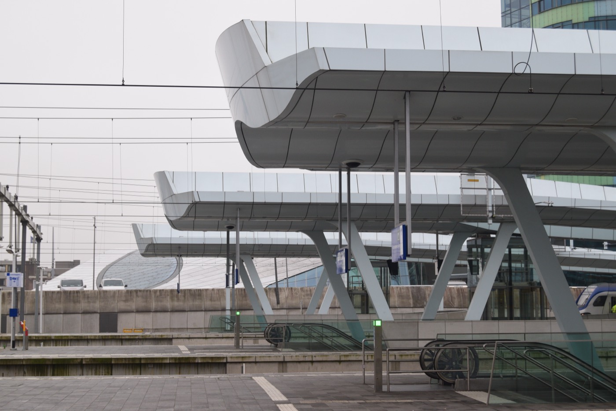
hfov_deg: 35.1
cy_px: 206
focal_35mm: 57
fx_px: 975
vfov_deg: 23.8
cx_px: 308
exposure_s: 1/100
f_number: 9
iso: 400
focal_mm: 38
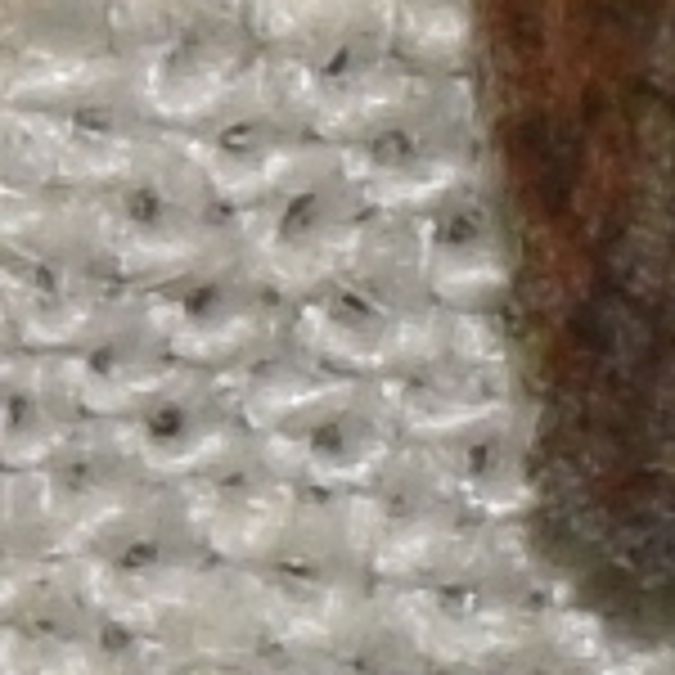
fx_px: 25150
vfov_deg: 1.5
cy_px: -436
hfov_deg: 1.5
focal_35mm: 1140
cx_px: 864
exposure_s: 1/160
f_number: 10
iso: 400
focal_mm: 140
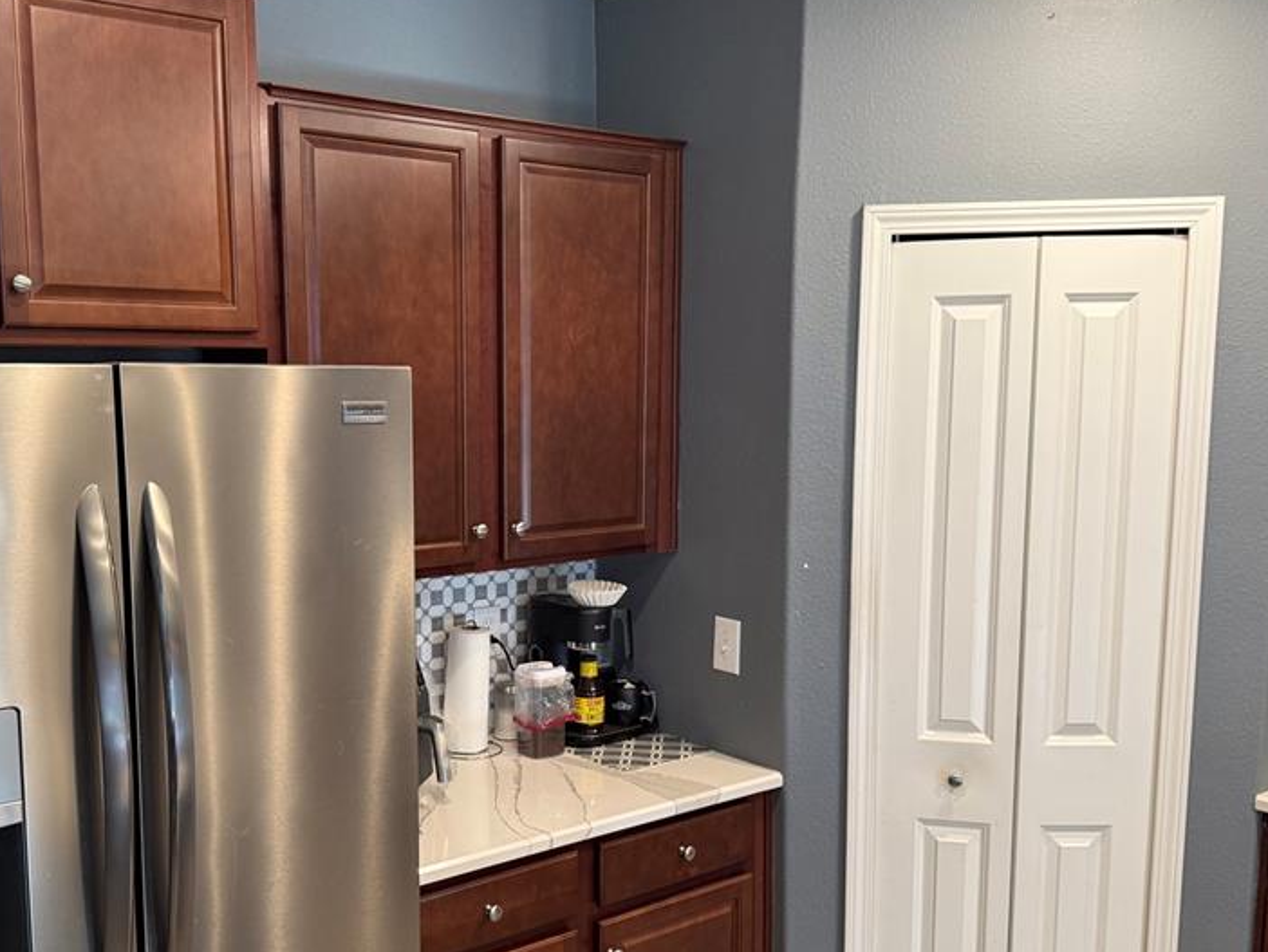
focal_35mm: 35
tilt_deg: -7.2
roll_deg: +0.5
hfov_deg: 52.2
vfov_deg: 40.6
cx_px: 506
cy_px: 553
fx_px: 1283
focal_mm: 6.76
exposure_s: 1/60
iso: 160
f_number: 1.78
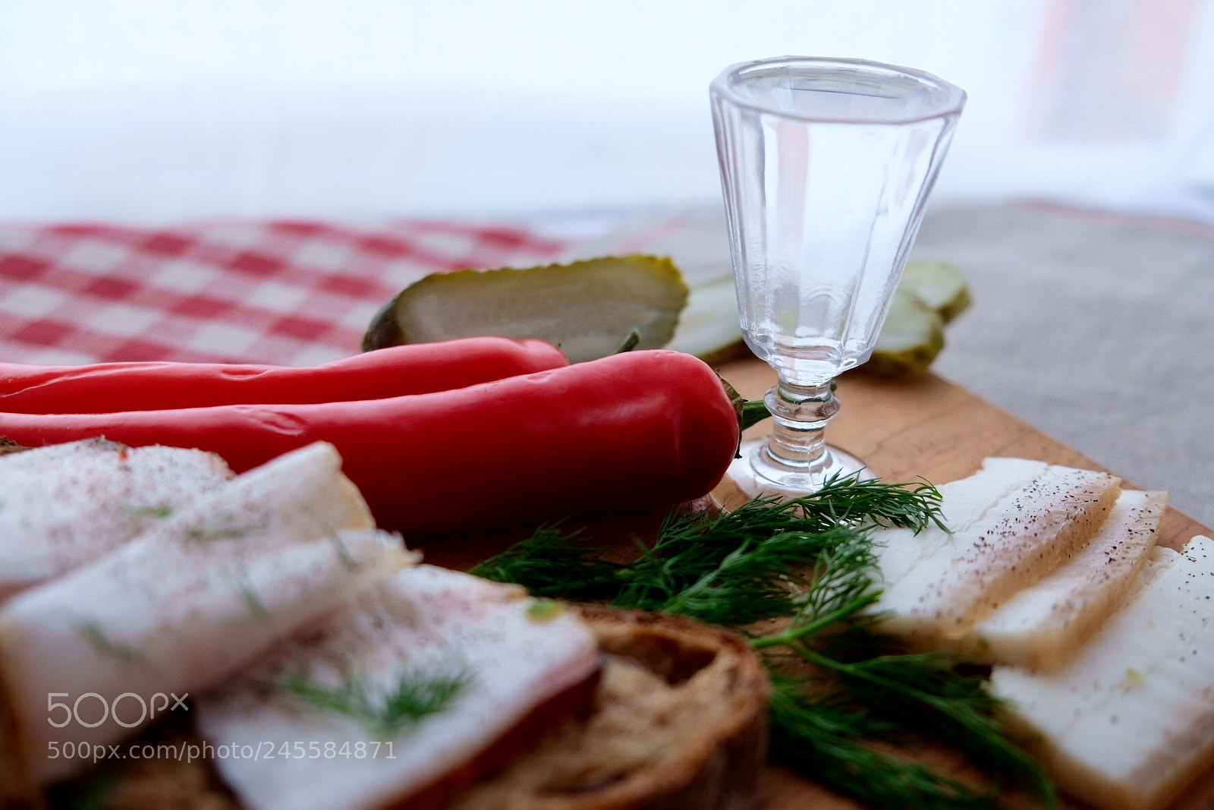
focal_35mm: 35
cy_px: 405
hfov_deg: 54.4
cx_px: 607
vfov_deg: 37.9
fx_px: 1180
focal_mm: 23.3
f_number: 3.2
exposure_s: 1/80
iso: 400
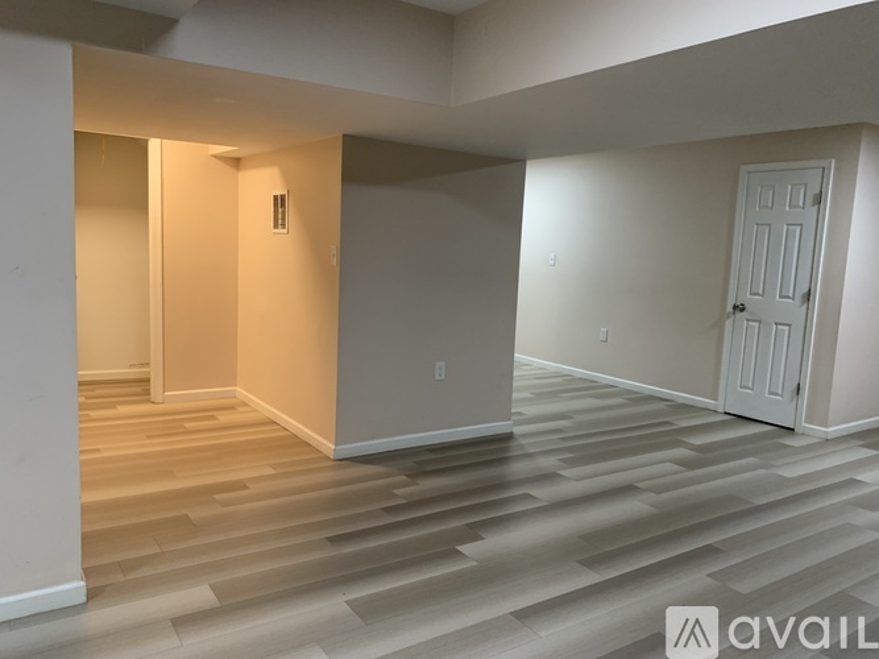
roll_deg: -1.5
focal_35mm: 26
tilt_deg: -7.5
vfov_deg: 53.0
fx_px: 660
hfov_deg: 67.3
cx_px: 440
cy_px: 330
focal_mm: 4.25
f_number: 1.8
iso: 160
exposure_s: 1/60
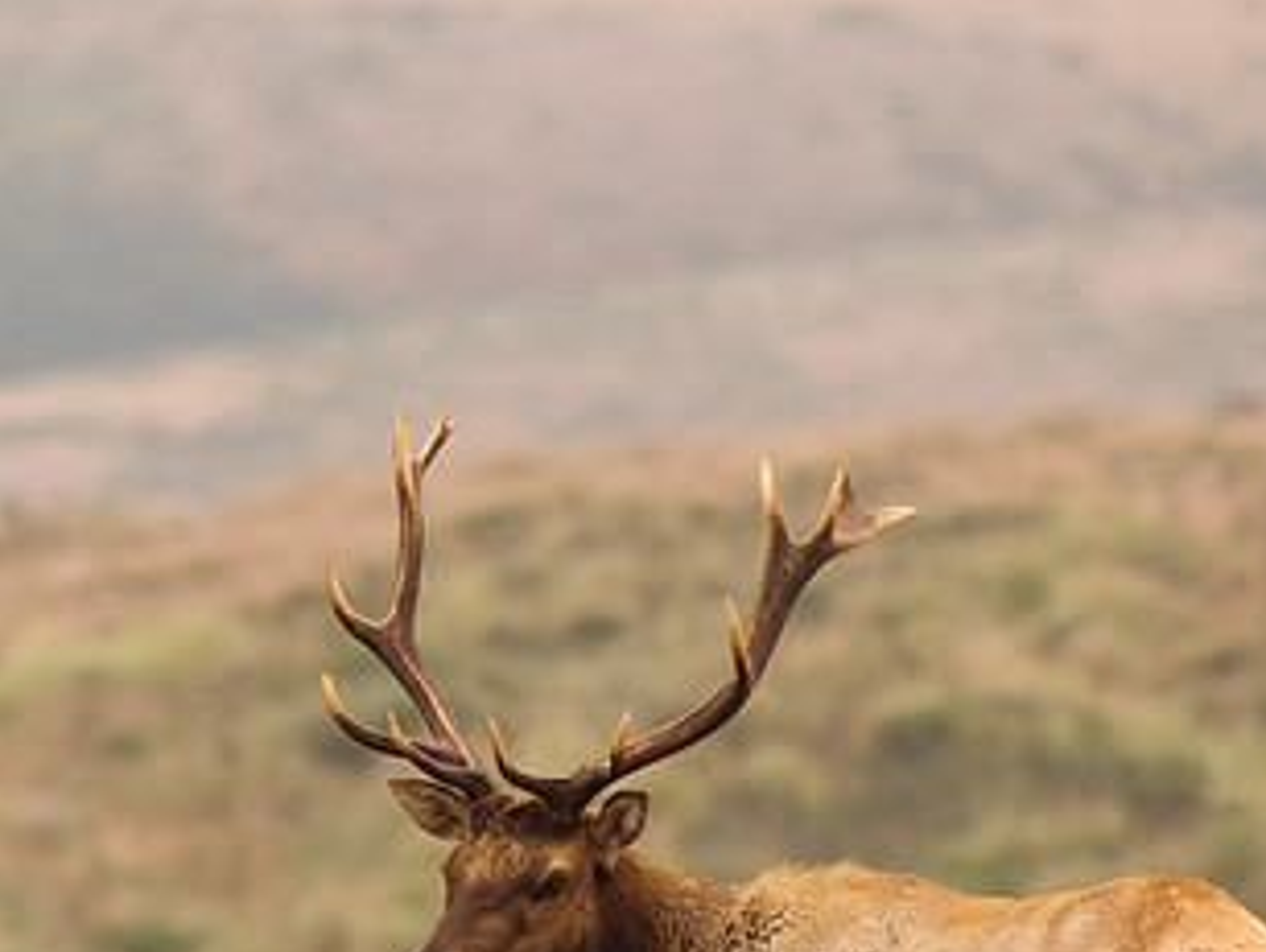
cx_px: 264
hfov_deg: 1.8
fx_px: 39801
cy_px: 781
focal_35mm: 1087
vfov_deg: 1.4
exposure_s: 1/400
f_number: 8
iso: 400
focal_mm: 400
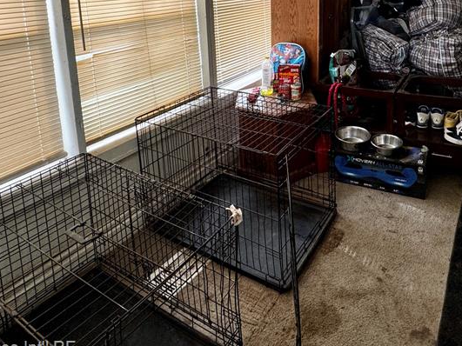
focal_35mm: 27
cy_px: 26
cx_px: 301
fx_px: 360
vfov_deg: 45.8
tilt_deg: -7.7
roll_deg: +2.0
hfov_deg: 64.0
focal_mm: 2.22
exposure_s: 1/99
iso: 125
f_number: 2.2
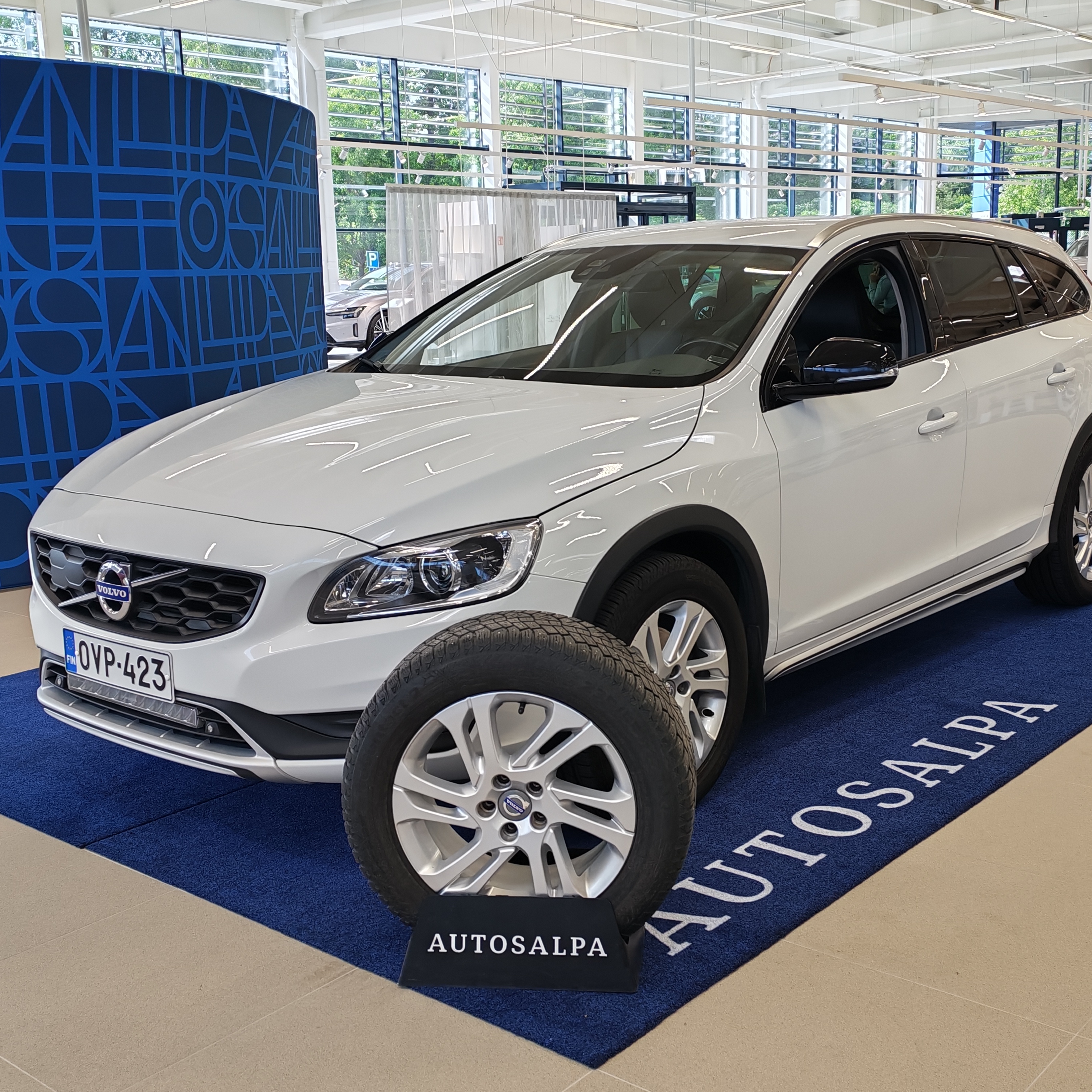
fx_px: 1463
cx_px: 573
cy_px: 549
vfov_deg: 40.9
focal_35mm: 41
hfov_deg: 40.9
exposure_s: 1/100
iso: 100
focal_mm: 6.12
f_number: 1.9
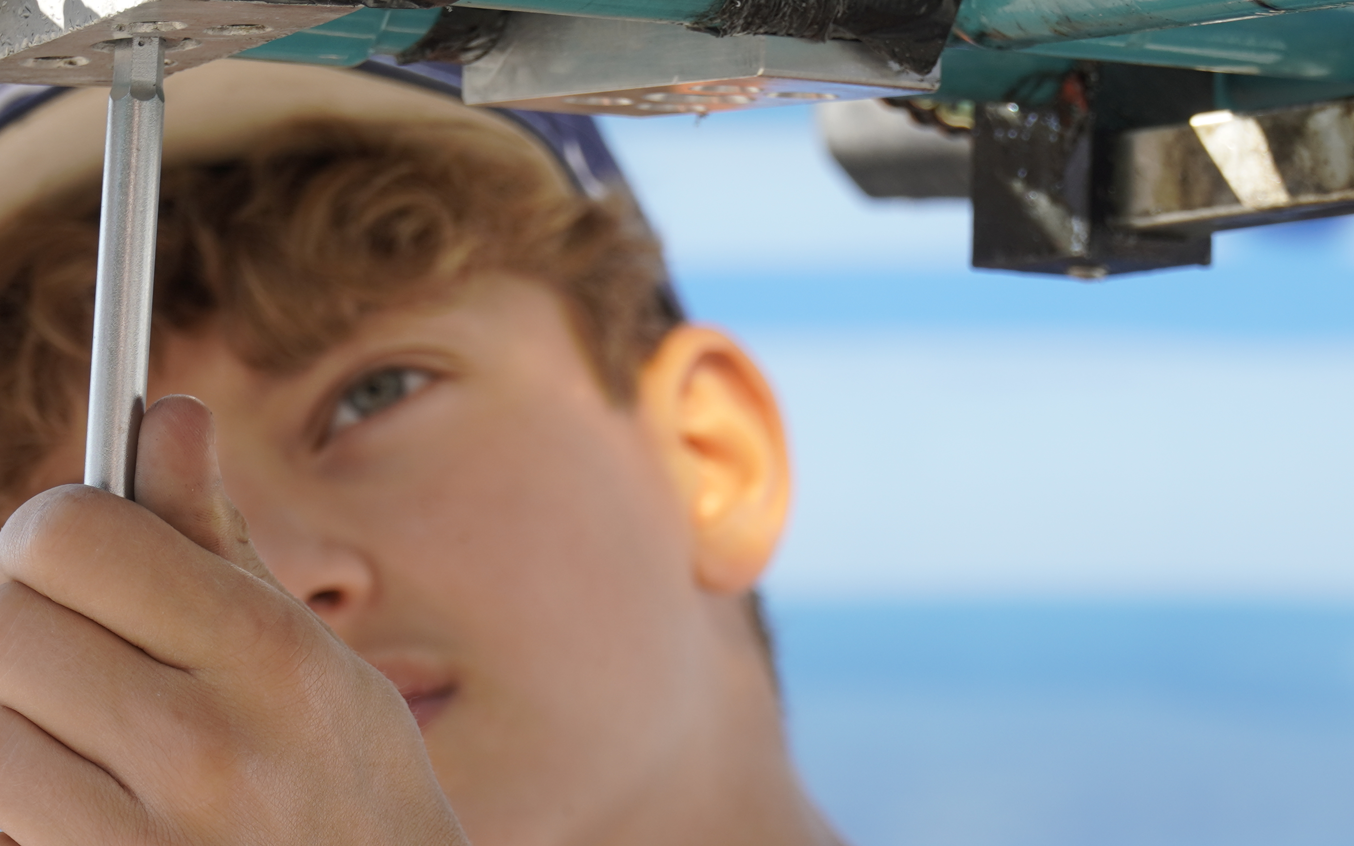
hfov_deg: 9.2
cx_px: 522
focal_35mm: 227
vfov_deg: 5.8
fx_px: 8380
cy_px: 584
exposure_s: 1/160
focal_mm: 71
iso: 100
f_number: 4.5
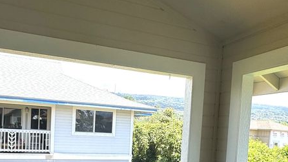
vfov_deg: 32.3
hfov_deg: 56.6
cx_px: 142
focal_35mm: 35
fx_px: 267
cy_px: 142
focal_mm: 2.22
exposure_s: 1/812
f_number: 2.2
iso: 50
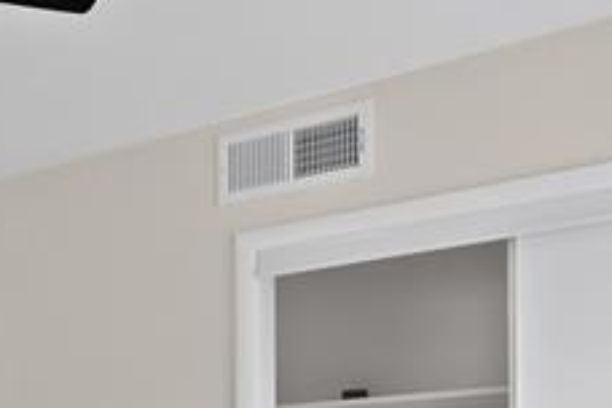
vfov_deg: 22.2
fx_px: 918
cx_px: -317
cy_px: 544
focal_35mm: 54
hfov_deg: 26.3
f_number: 9
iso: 640
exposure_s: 1/6
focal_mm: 12
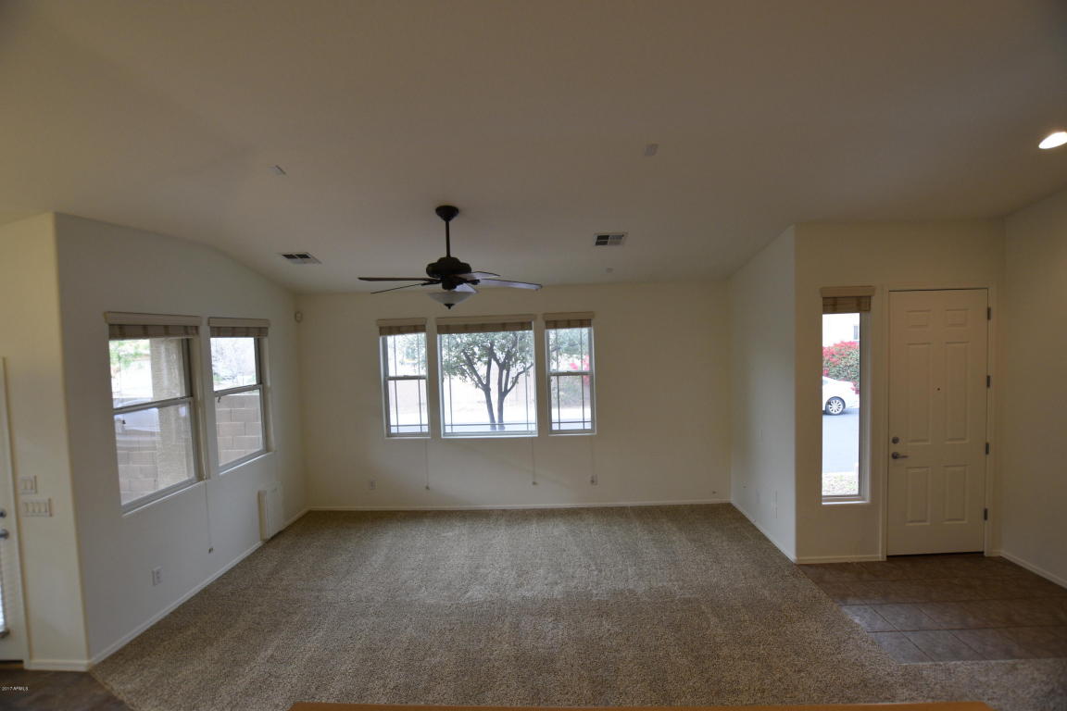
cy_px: 356
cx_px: 534
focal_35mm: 15
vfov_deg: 77.3
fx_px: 445
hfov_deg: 100.4
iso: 400
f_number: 4.5
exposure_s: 1/80
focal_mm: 10
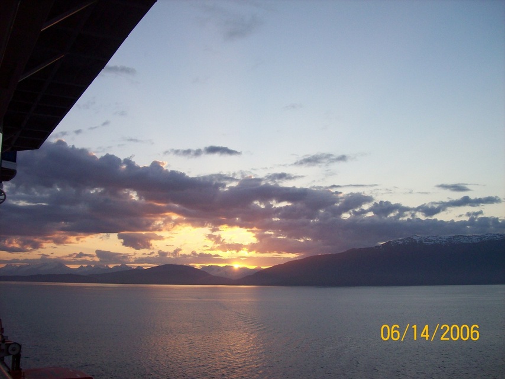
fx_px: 525
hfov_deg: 51.3
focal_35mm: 36
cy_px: 190
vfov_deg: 39.7
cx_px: 252
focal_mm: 6
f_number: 2.7
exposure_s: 1/506
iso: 80
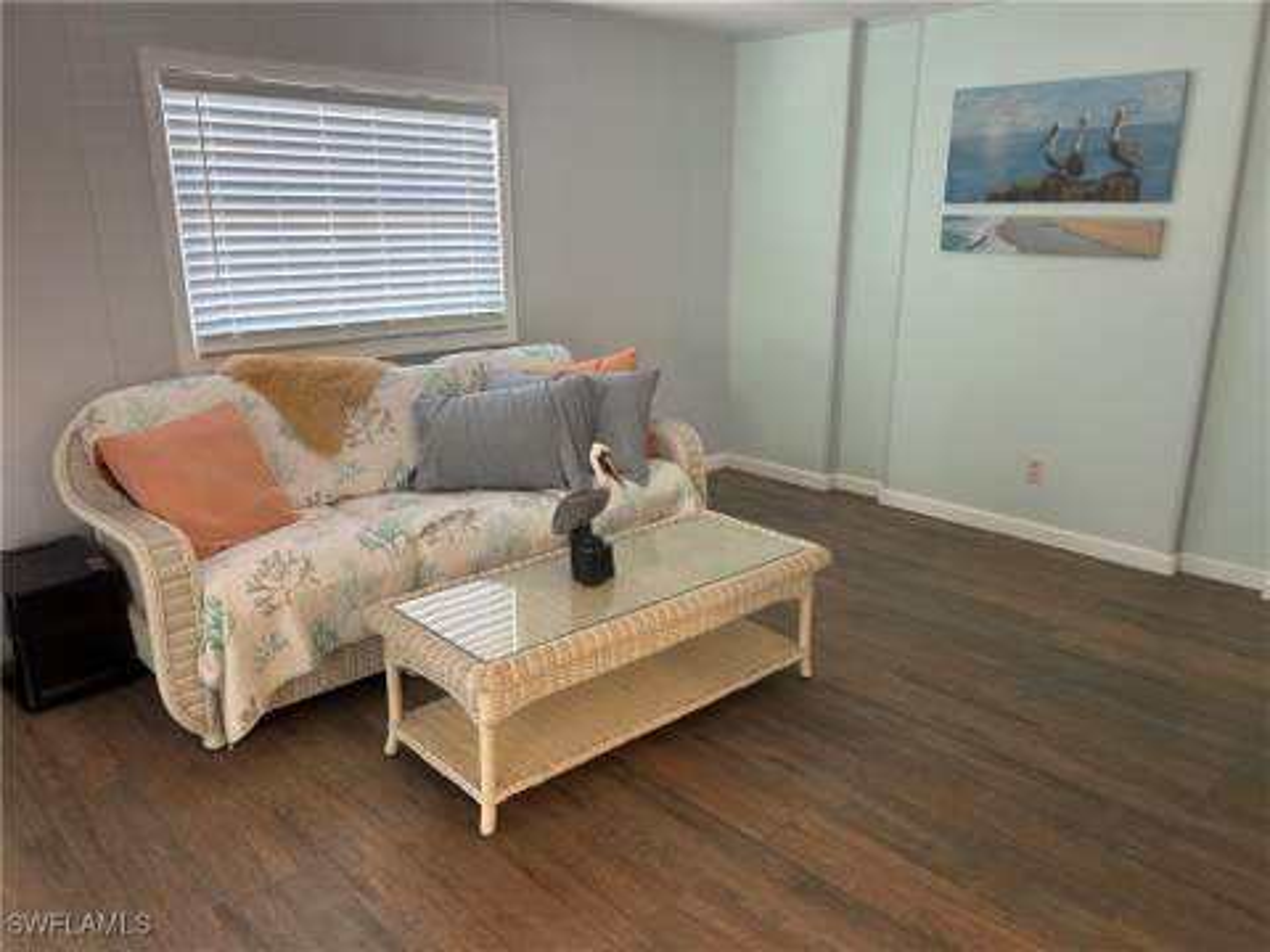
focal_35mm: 26
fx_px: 954
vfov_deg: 53.1
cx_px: 635
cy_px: 476
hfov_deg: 67.3
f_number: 1.5
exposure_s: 1/60
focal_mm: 5.7
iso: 100
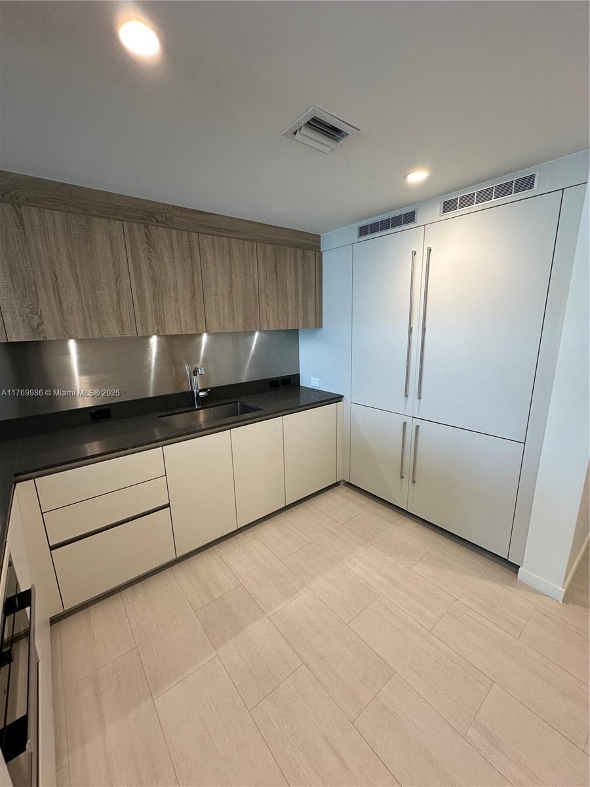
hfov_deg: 85.7
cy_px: 394
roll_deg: +0.9
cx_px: 295
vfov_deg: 102.1
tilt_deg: -12.4
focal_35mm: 14
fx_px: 318
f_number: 2.2
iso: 160
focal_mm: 2.22
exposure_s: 1/120
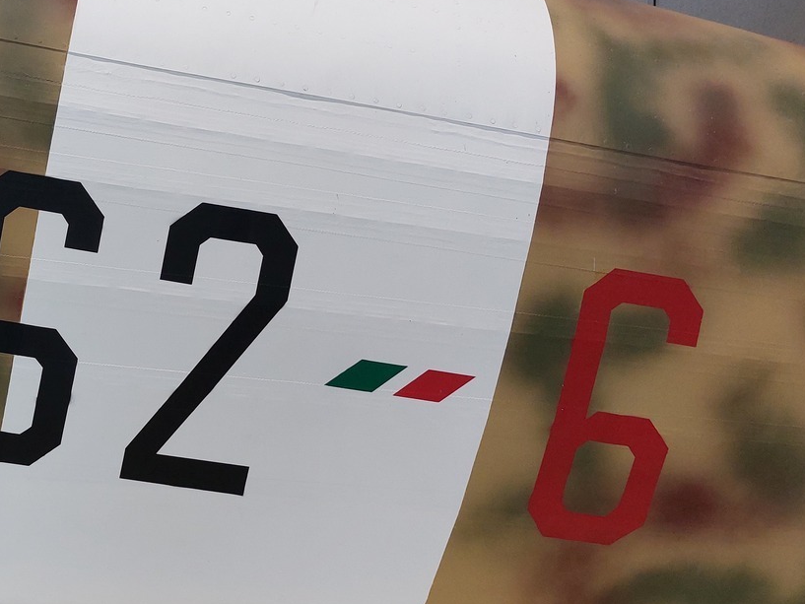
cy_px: 308
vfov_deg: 30.9
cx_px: 61
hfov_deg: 37.4
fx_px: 1093
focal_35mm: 47
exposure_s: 1/100
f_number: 1.8
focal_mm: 5.23
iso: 160
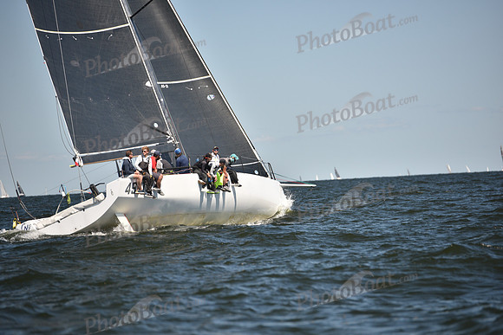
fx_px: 2795
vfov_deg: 6.9
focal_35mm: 200
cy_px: 168
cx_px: 252
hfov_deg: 10.3
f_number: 4
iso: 250
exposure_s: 1/1000
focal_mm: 200
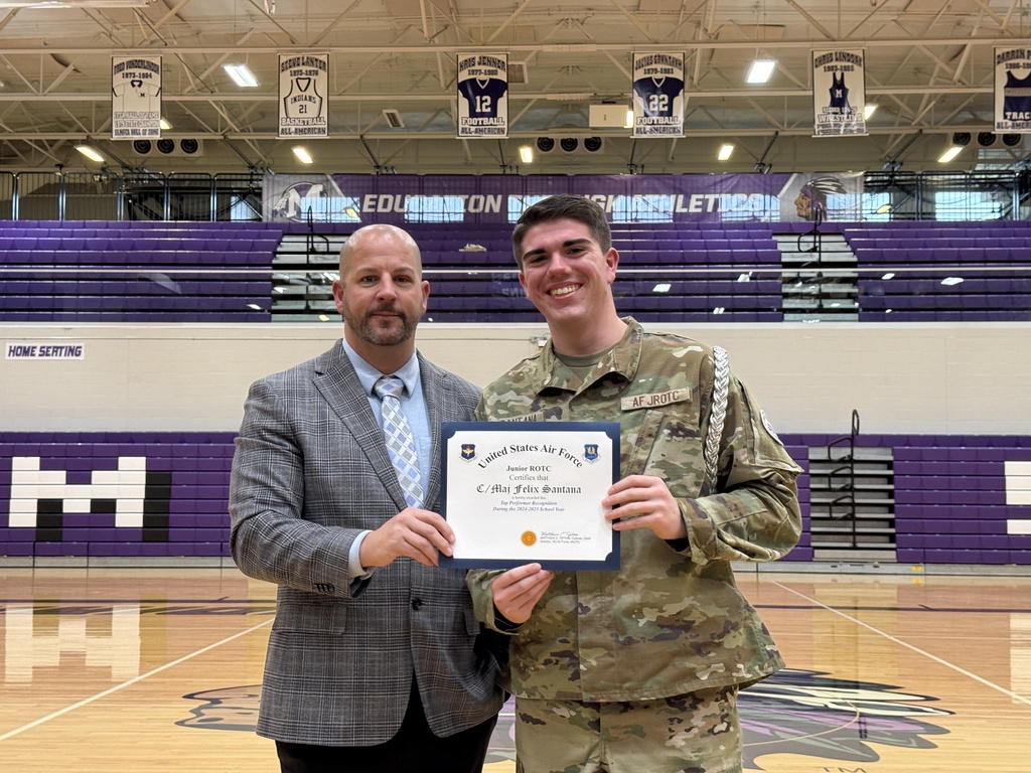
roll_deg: -0.9
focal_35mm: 48
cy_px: 386
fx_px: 1430
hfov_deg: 39.7
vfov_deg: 30.3
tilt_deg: +4.7
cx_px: 516
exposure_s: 1/40
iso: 200
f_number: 1.78
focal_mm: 6.76
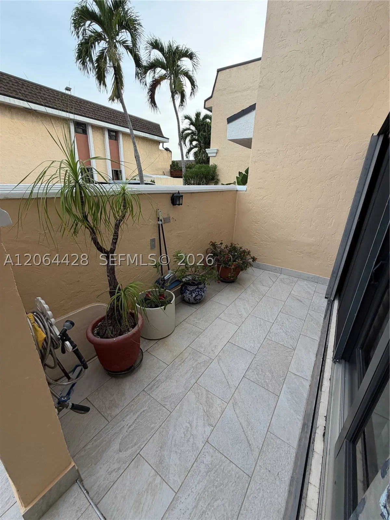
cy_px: 260
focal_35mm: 14
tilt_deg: -20.3
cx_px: 195
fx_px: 210
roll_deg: -1.7
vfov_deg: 102.1
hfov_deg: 85.7
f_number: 2.2
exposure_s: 1/231
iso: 50
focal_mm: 2.22
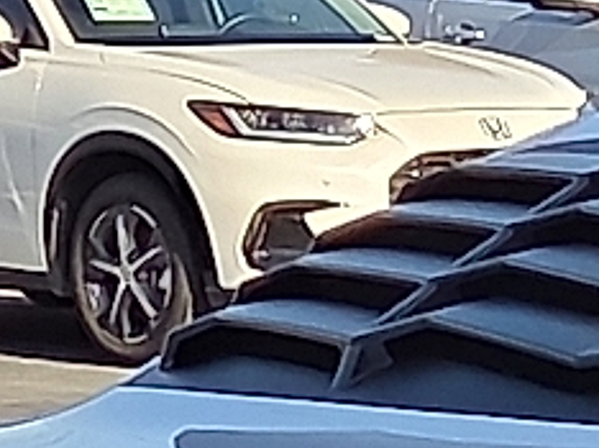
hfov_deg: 6.4
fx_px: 5203
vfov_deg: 4.8
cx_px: 1206
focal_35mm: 301
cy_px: 911
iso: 25
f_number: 1.8
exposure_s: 1/1000
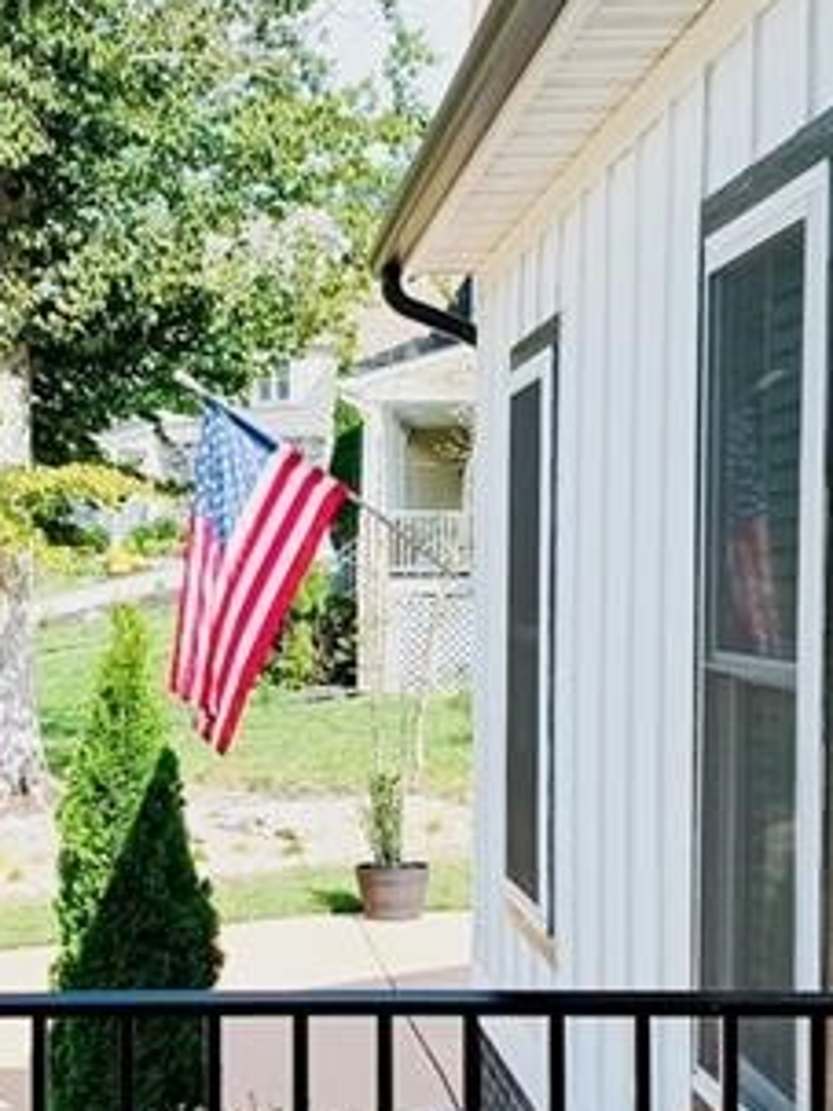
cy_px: 693
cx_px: 253
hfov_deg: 20.6
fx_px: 2280
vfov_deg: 27.3
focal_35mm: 71
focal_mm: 3.61
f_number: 1.8
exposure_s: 1/1099
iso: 100
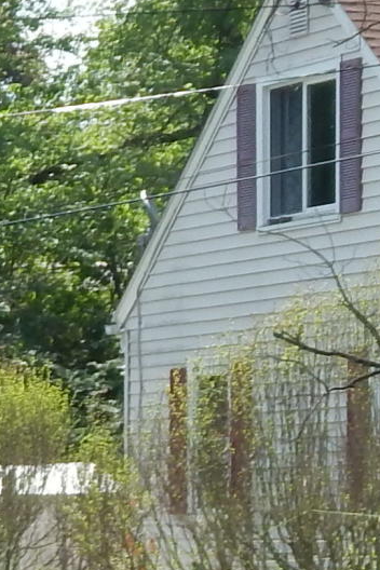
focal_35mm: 254
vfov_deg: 8.0
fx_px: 4021
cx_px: -786
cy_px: 720
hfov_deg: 5.1
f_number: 3.6
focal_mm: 7.7
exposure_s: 1/500
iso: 125
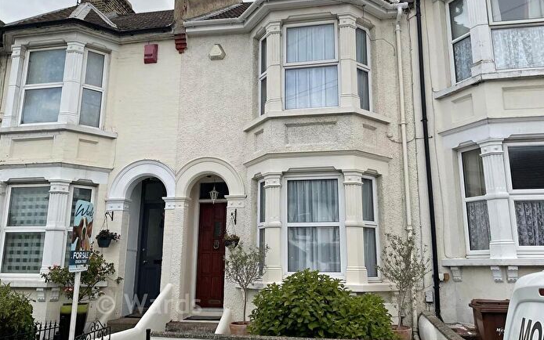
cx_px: 274
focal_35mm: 31
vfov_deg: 40.6
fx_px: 460
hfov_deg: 61.2
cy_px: 164
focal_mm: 3
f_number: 1.8
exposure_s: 1/997
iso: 16
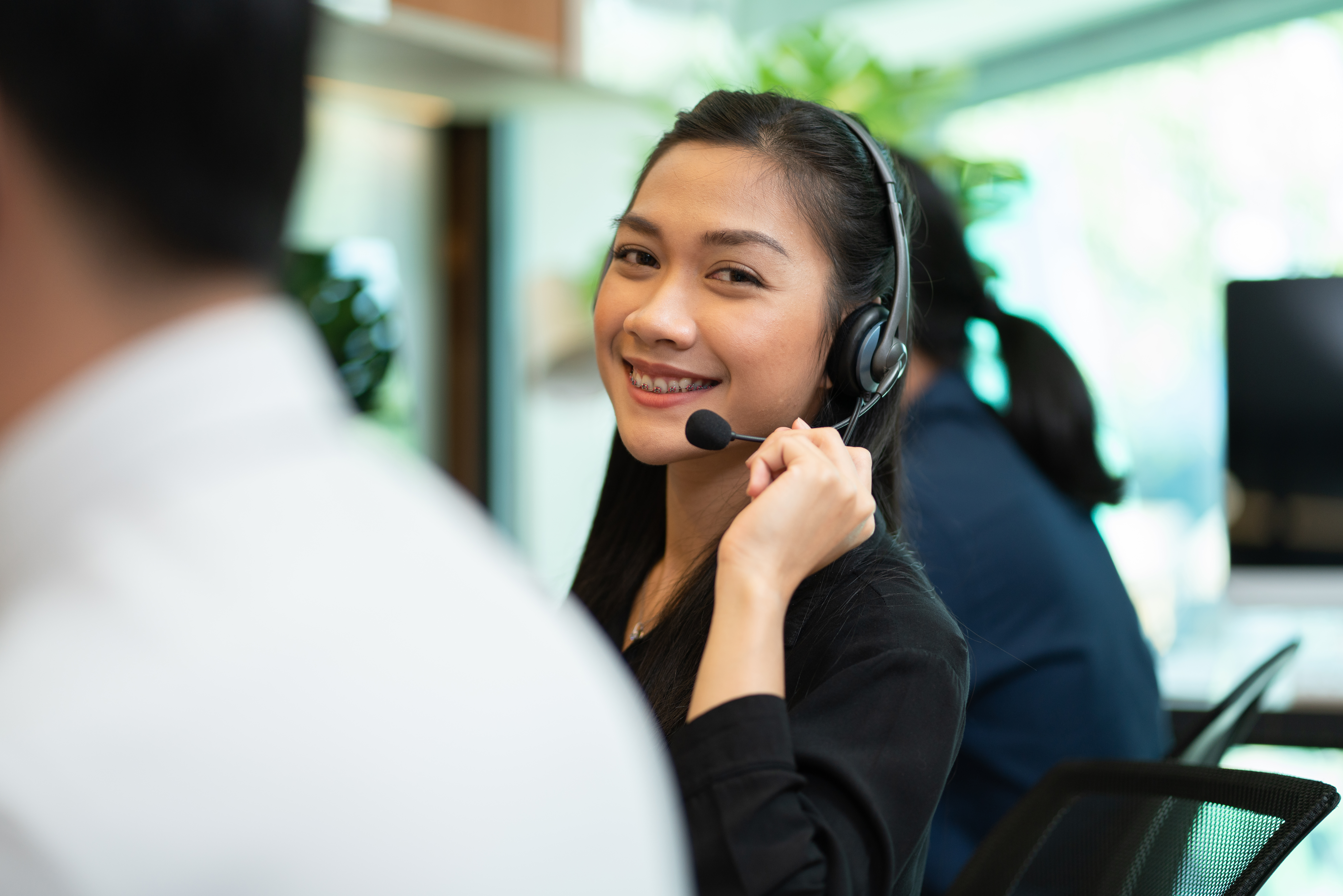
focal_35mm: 85
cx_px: 672
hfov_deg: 23.9
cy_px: 448
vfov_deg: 16.1
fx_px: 3171
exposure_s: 1/200
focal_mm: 85
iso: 250
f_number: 1.8
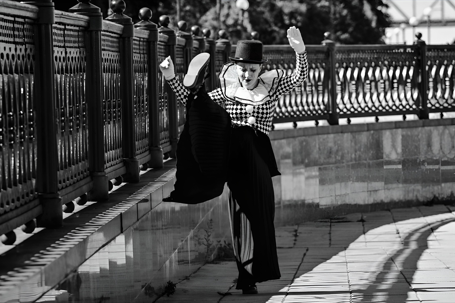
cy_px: 152
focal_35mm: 210
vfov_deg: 6.5
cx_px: 228
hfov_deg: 9.8
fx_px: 2654
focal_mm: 210
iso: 250
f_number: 9
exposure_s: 1/400
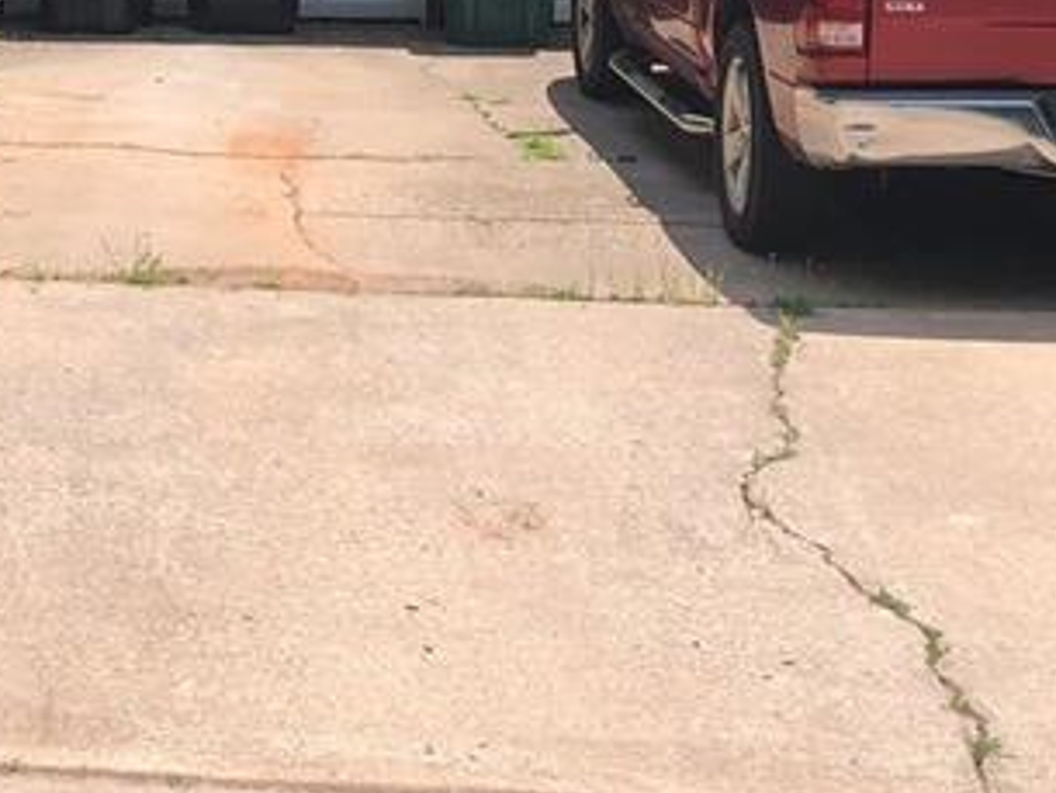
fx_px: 2869
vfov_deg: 15.3
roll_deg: +0.3
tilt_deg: -1.4
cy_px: -80
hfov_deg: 19.8
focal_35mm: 94
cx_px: -163
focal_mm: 3.99
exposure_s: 1/1453
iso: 20
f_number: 1.8
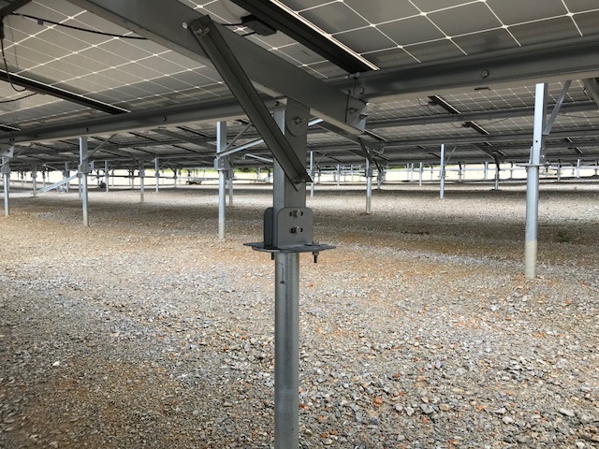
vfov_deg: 49.7
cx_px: 300
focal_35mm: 28
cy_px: 224
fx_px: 485
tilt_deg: -2.6
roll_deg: -1.1
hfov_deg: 63.4
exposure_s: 1/689
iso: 20
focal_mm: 3.99
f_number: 1.8
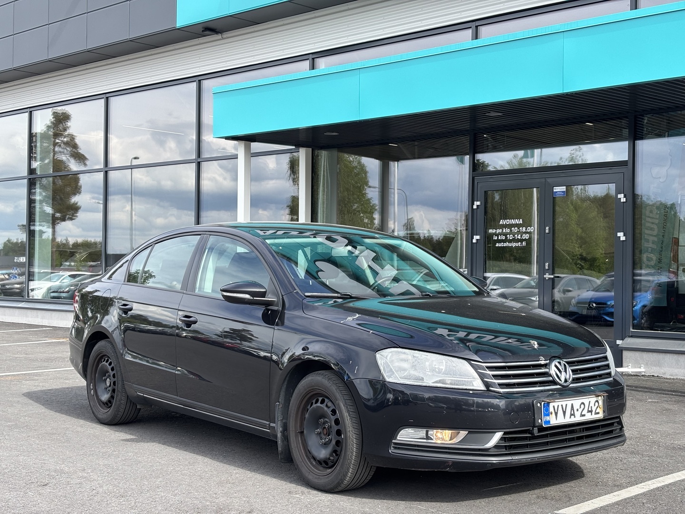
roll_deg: -0.7
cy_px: 257
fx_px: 1029
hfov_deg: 36.8
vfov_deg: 28.0
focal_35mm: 52
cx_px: 342
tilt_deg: +1.4
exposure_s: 1/903
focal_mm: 5.96
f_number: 1.6
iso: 32
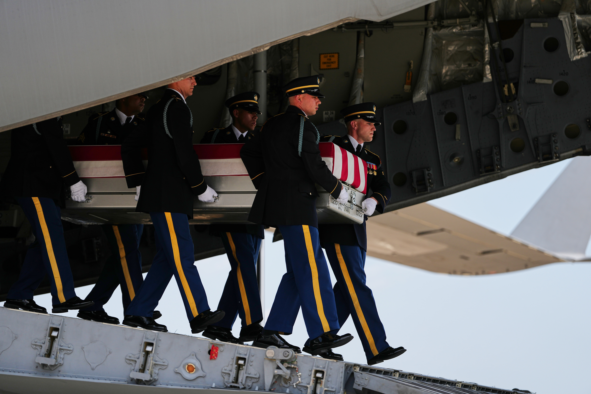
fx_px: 2134
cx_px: 296
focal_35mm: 130
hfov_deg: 15.8
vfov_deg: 10.5
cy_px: 197
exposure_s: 1/3200
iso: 80
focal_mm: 130
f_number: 2.8
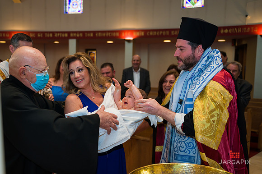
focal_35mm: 39
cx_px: 115
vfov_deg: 34.0
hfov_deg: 49.3
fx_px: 285
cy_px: 97
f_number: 3.2
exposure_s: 1/125
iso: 400
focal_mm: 35
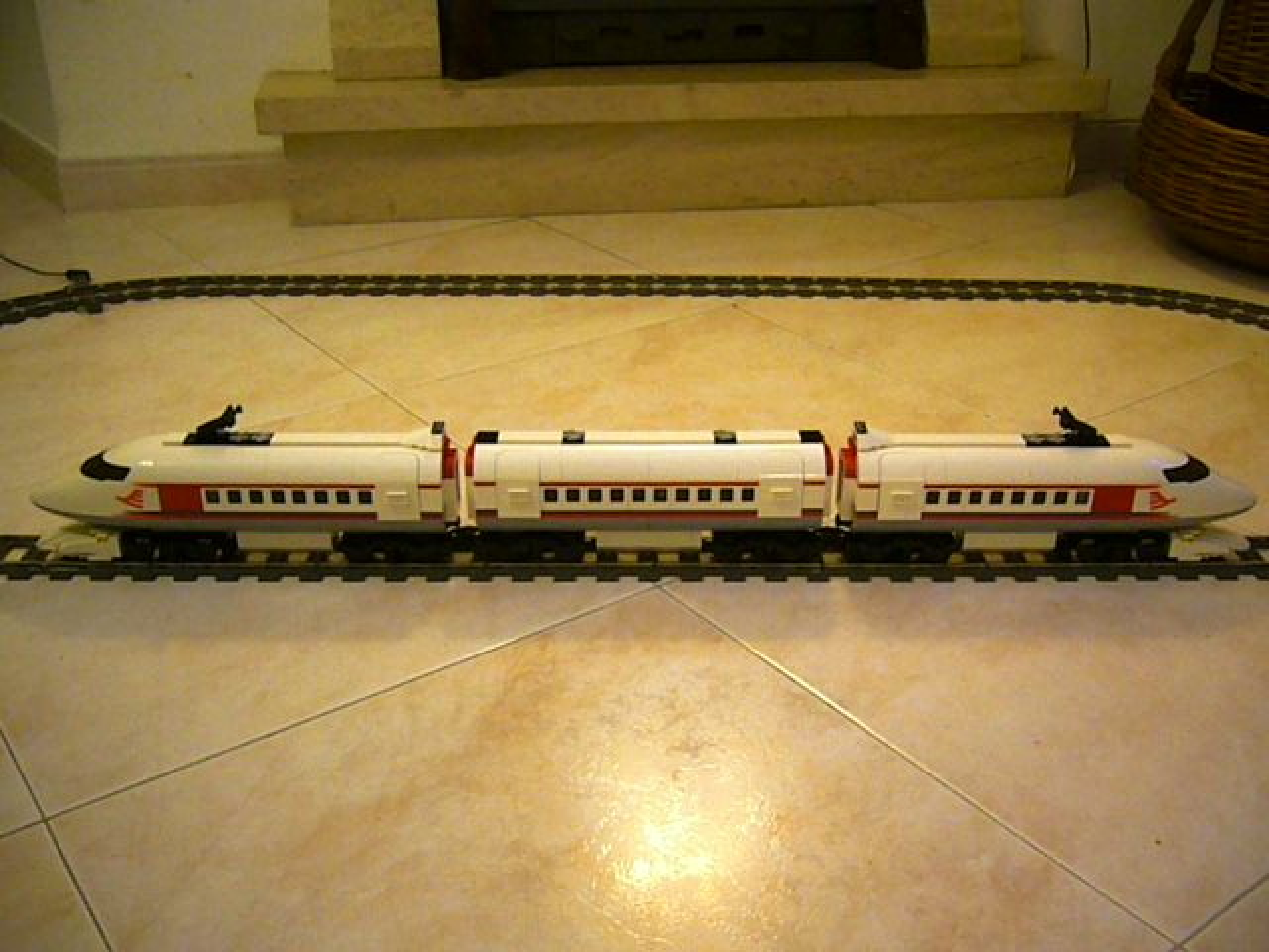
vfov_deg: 40.7
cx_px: 634
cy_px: 476
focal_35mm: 35
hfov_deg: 52.6
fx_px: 1283
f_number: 2.8
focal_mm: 5.8
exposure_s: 1/30
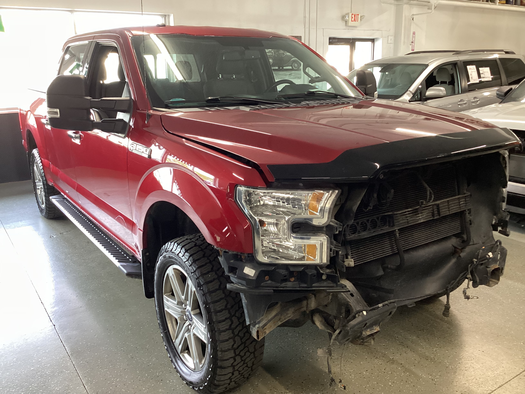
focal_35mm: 31
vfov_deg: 45.4
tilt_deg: -17.1
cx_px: 262
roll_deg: +0.6
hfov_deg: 58.4
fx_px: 470
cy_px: 197
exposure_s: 1/60
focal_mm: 3.3
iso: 250
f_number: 2.4
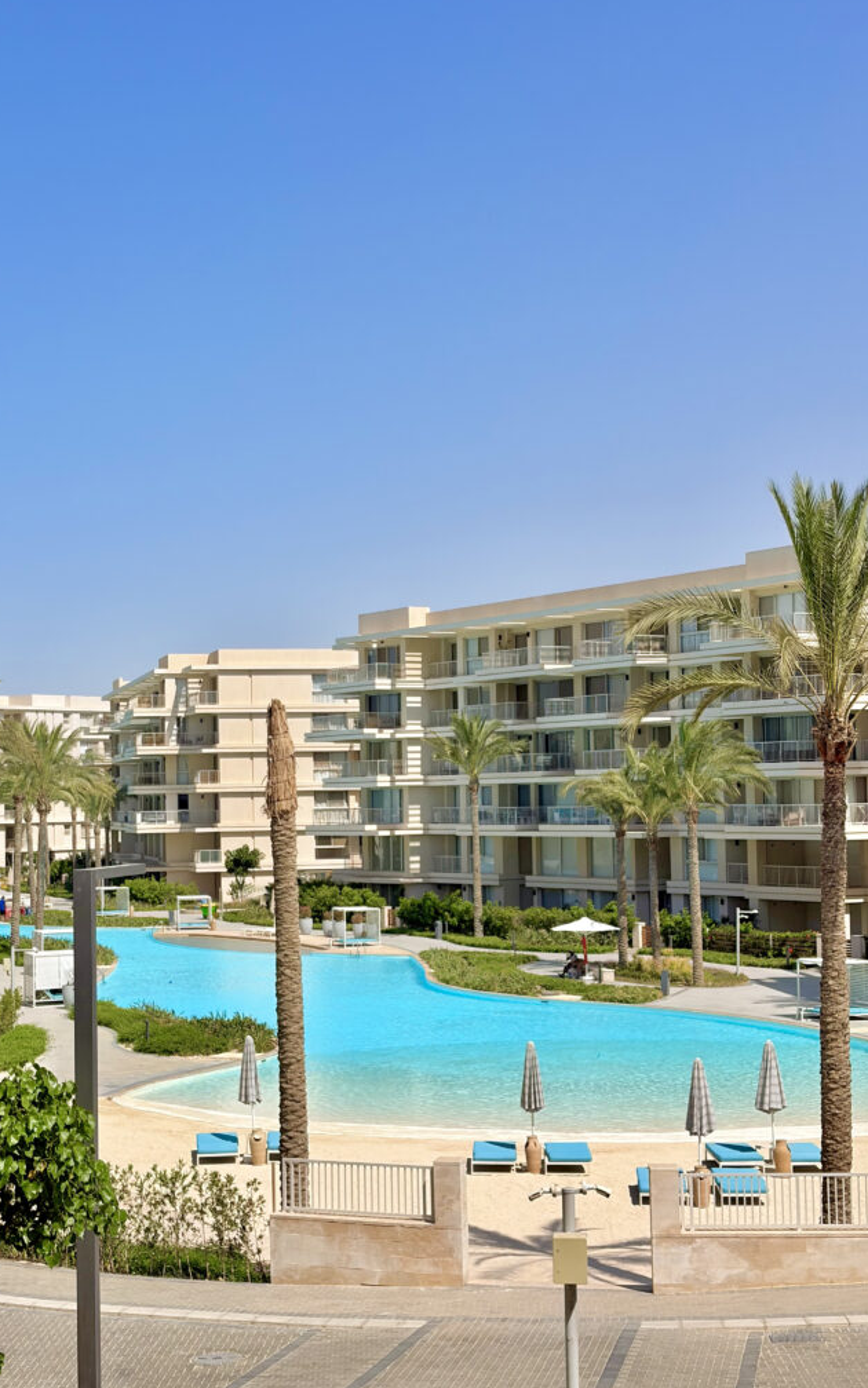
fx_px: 2120
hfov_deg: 23.1
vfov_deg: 36.3
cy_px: 697
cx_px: 343
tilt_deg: +2.9
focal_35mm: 56
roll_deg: +1.2
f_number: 1.6
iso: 32
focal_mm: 5.96
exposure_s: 1/5814
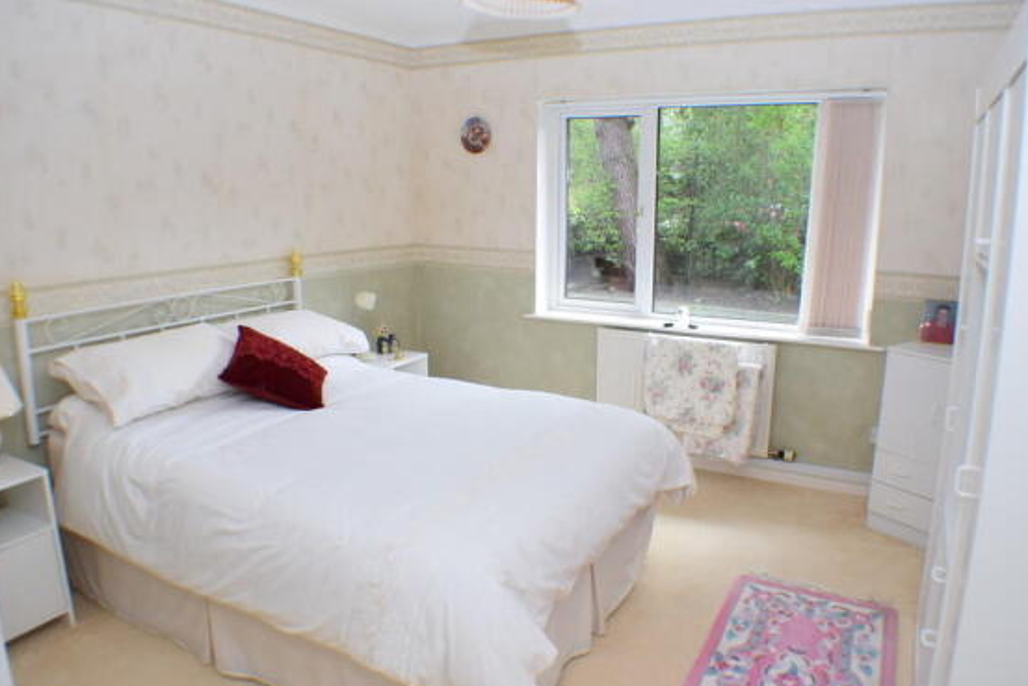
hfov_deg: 58.7
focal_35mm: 32
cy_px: 347
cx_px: 529
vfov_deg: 41.1
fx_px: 914
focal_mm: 18
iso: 400
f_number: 5
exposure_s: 1/100
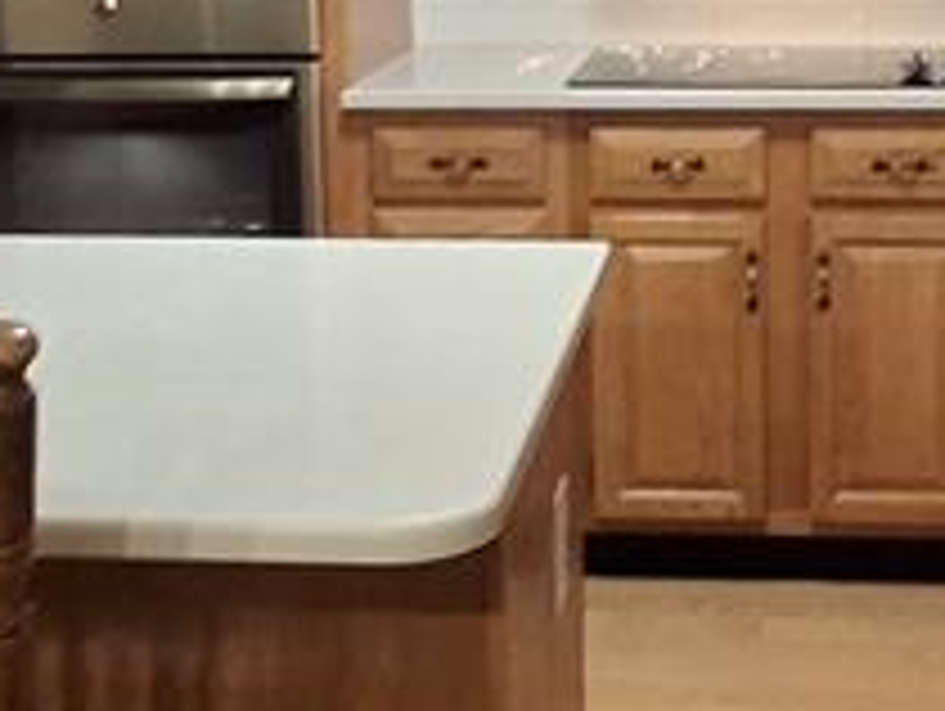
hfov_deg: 24.8
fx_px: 2132
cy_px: 112
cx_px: 662
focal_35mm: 78
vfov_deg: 18.7
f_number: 2.2
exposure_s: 1/40
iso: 160
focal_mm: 1.64
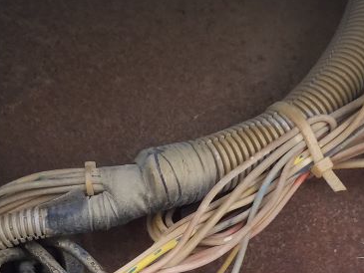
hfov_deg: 26.7
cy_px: 297
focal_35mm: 73
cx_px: 182
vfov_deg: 19.4
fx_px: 768
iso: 100
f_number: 1.7
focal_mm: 4.2
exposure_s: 1/120
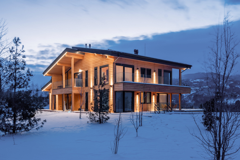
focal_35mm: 30
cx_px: 120
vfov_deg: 43.6
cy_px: 80
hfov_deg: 61.9
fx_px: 200
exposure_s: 1.6
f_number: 8
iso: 200
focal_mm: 20
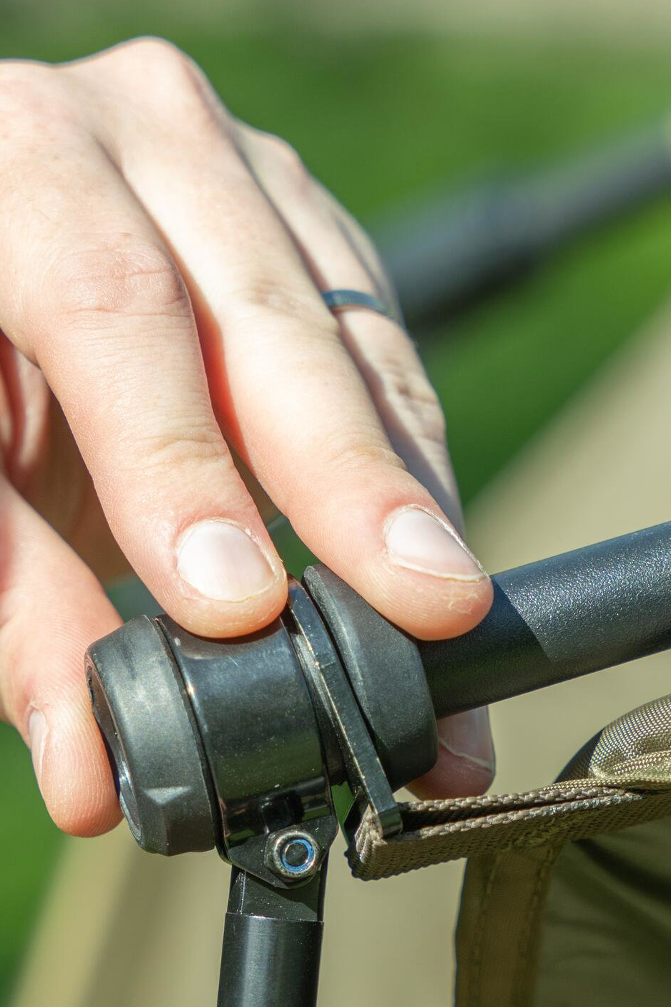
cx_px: 209
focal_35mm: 199
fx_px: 5563
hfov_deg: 6.9
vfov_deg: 10.3
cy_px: 937
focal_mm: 70
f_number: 4
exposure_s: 1/640
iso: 160
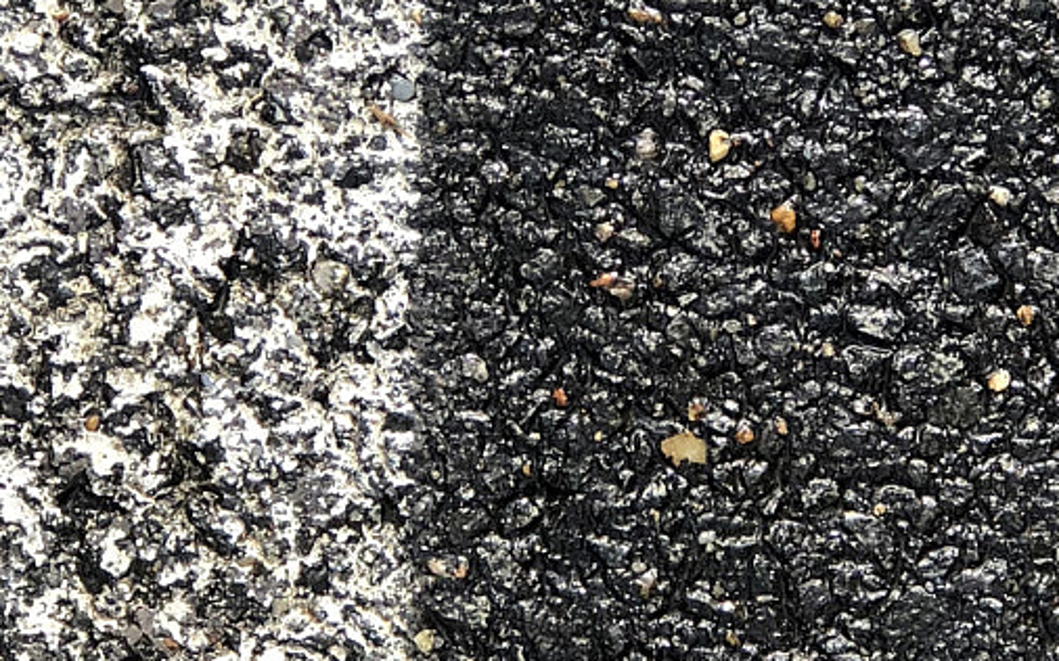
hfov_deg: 11.0
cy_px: 77
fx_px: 5511
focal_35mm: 191
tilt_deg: -87.8
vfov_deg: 6.9
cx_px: 730
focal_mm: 6.6
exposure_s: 1/60
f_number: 2.8
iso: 32
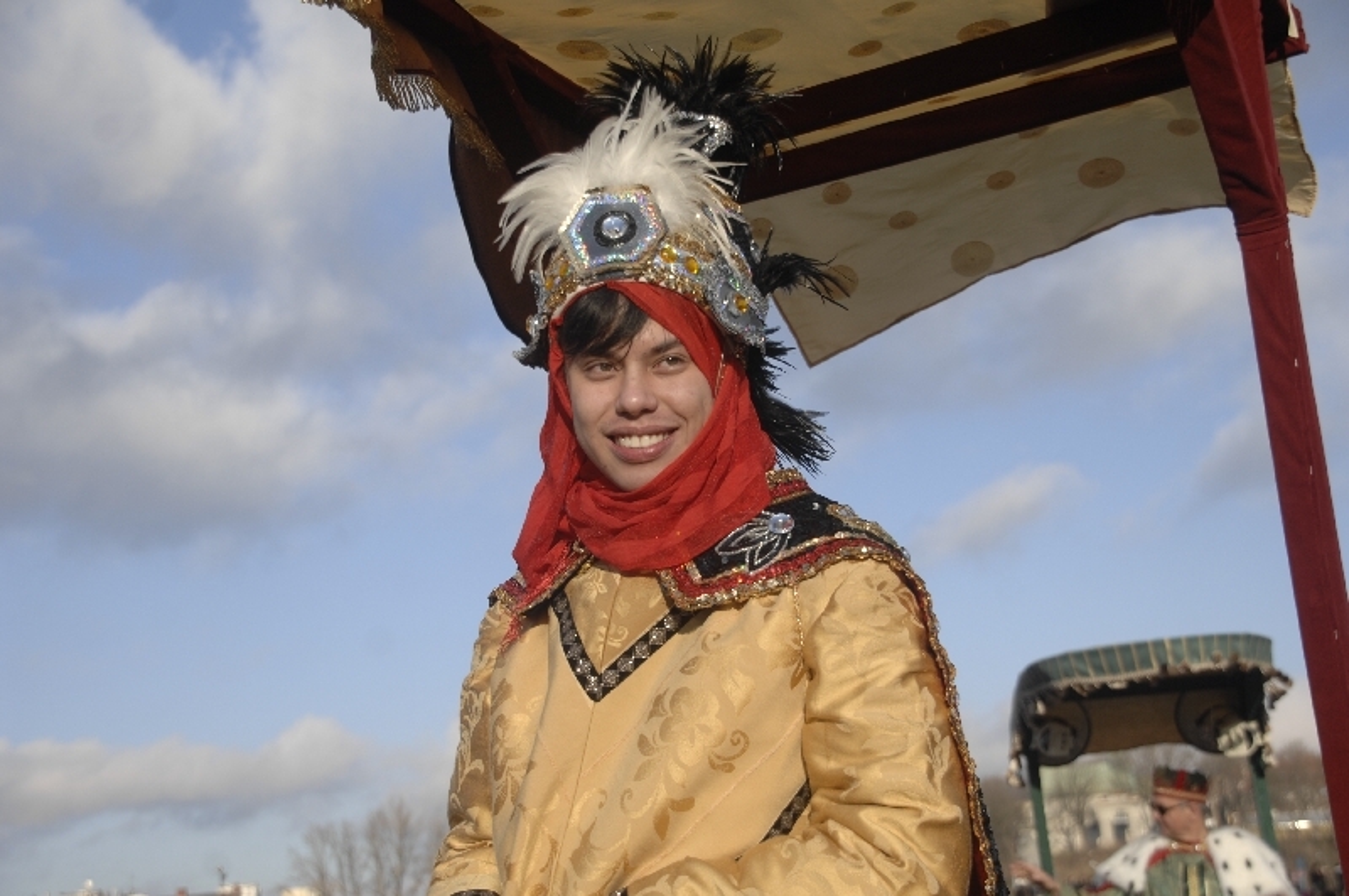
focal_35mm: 57
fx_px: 2133
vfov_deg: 23.7
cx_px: 674
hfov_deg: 35.1
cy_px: 448
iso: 100
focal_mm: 38
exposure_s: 1/640
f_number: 4.2
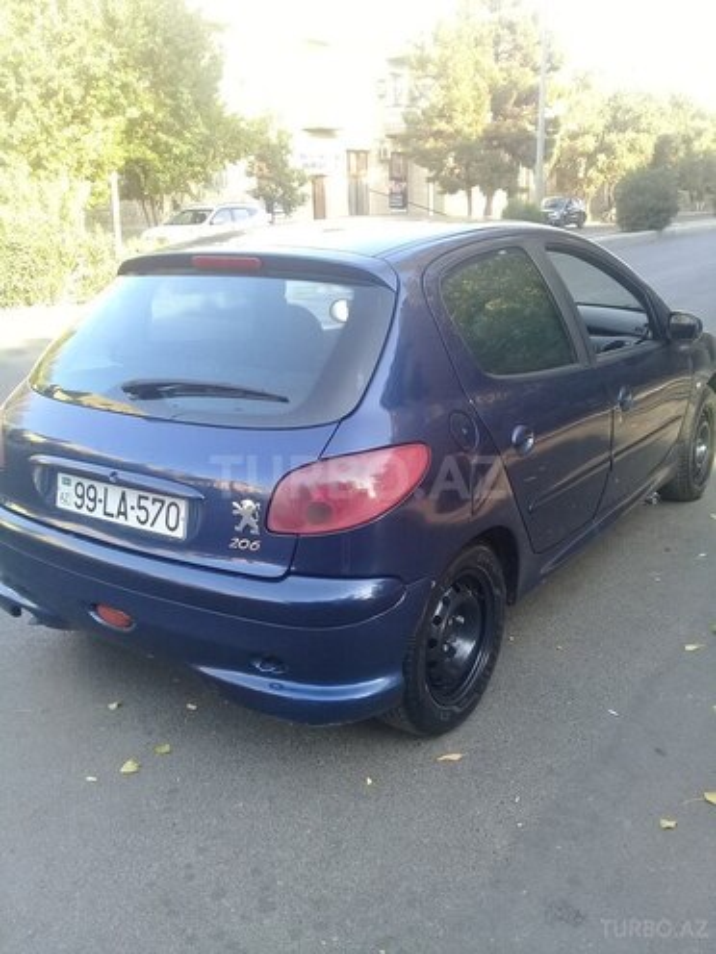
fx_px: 855
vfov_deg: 58.4
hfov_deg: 45.4
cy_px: 477
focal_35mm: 31
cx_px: 358
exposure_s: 1/100
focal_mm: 3.3
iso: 80
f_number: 2.2
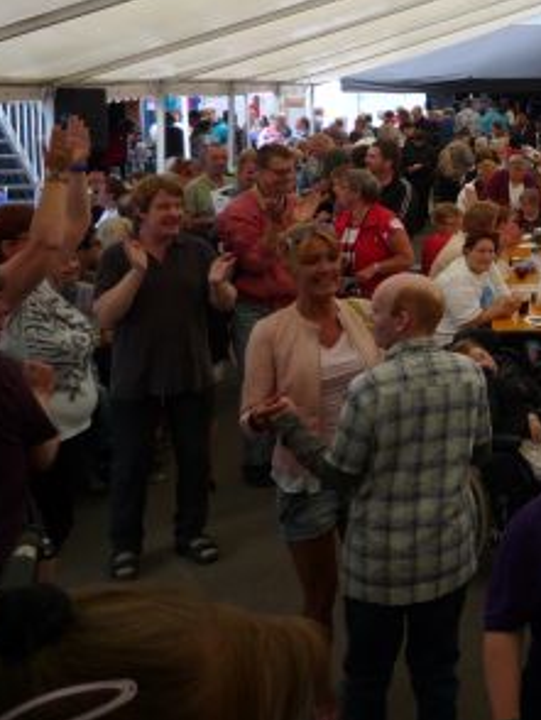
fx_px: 1061
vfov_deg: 36.5
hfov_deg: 24.6
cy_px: 174
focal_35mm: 51
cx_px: 717
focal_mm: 4.4
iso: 100
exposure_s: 1/125
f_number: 2.8
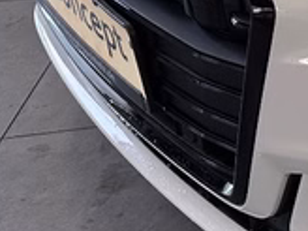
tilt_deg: -21.5
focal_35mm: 117
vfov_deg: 11.9
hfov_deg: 13.0
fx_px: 1041
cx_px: 727
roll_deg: -1.0
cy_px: -145
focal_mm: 6.86
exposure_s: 1/102
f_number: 1.78
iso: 100
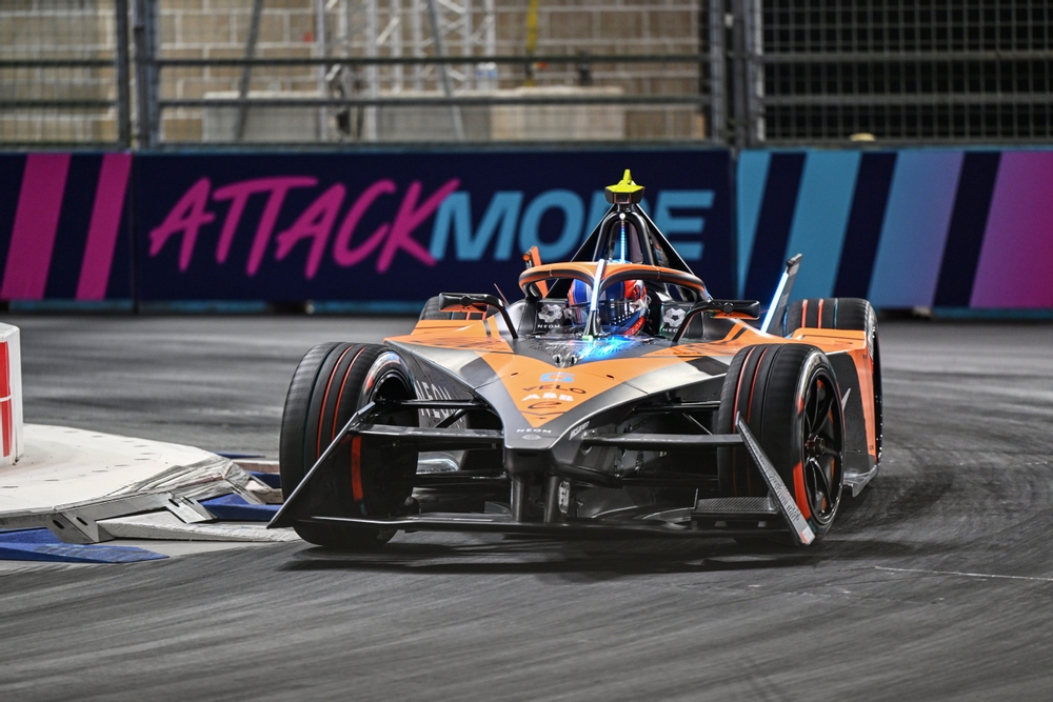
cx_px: 526
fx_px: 5850
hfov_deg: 10.3
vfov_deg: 6.9
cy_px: 351
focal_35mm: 200
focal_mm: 200
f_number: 3.2
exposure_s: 1/800
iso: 1000
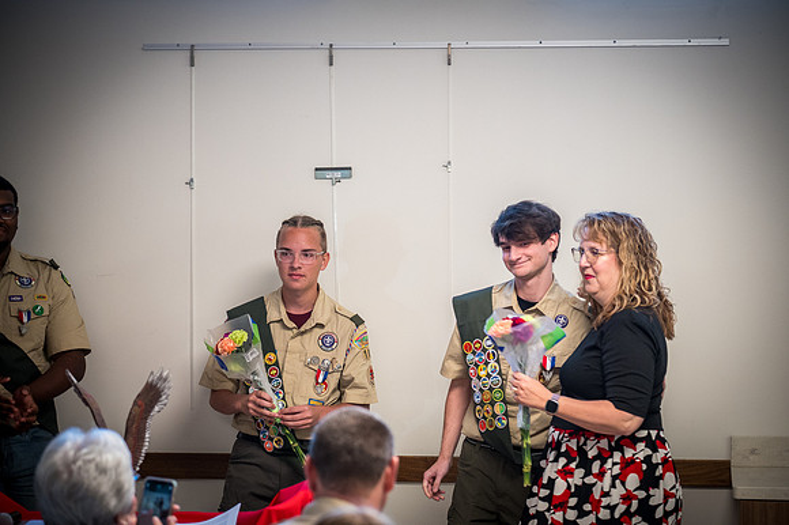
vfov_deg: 12.2
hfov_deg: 18.3
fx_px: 2453
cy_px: 262
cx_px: 394
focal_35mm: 112
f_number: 4
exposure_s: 1/125
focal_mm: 112
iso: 3200
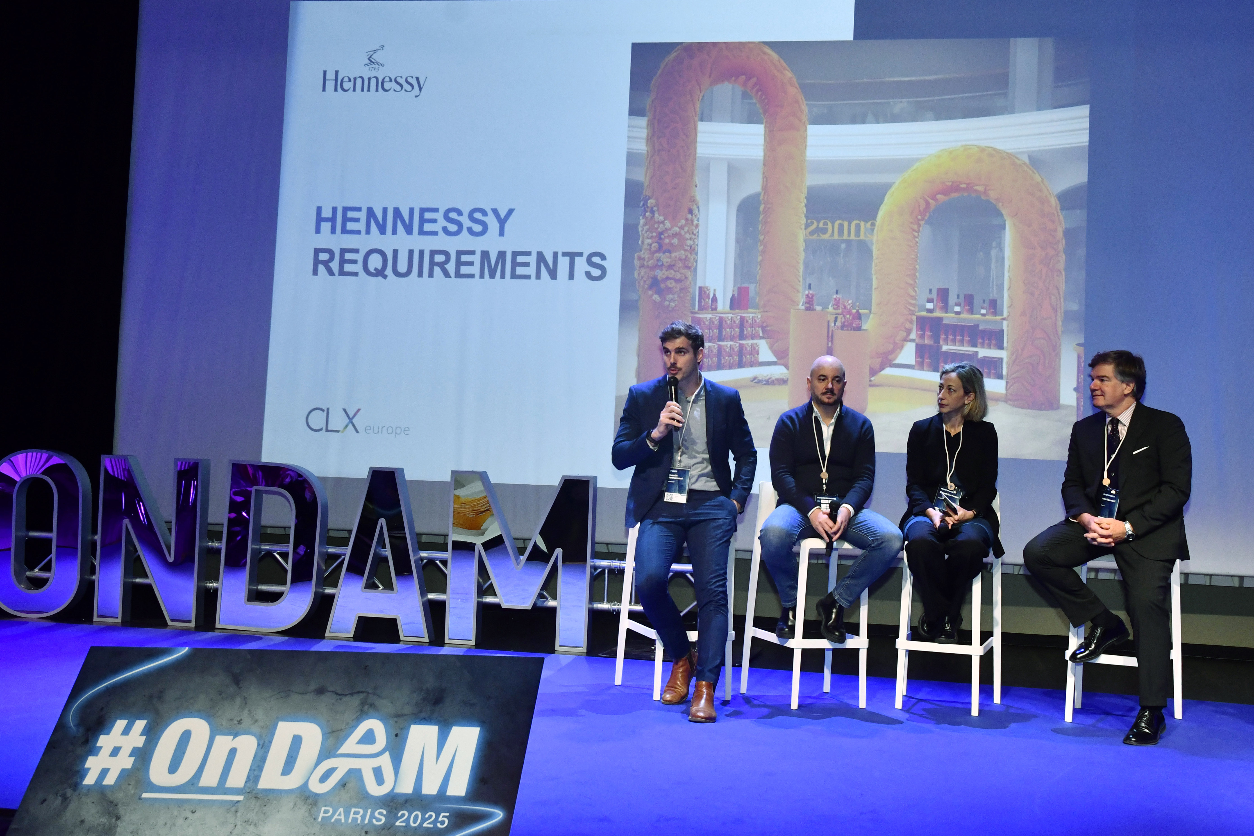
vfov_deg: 34.2
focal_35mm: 39
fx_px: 1358
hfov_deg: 49.6
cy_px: 418
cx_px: 627
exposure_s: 1/125
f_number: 6.3
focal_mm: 26
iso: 1600
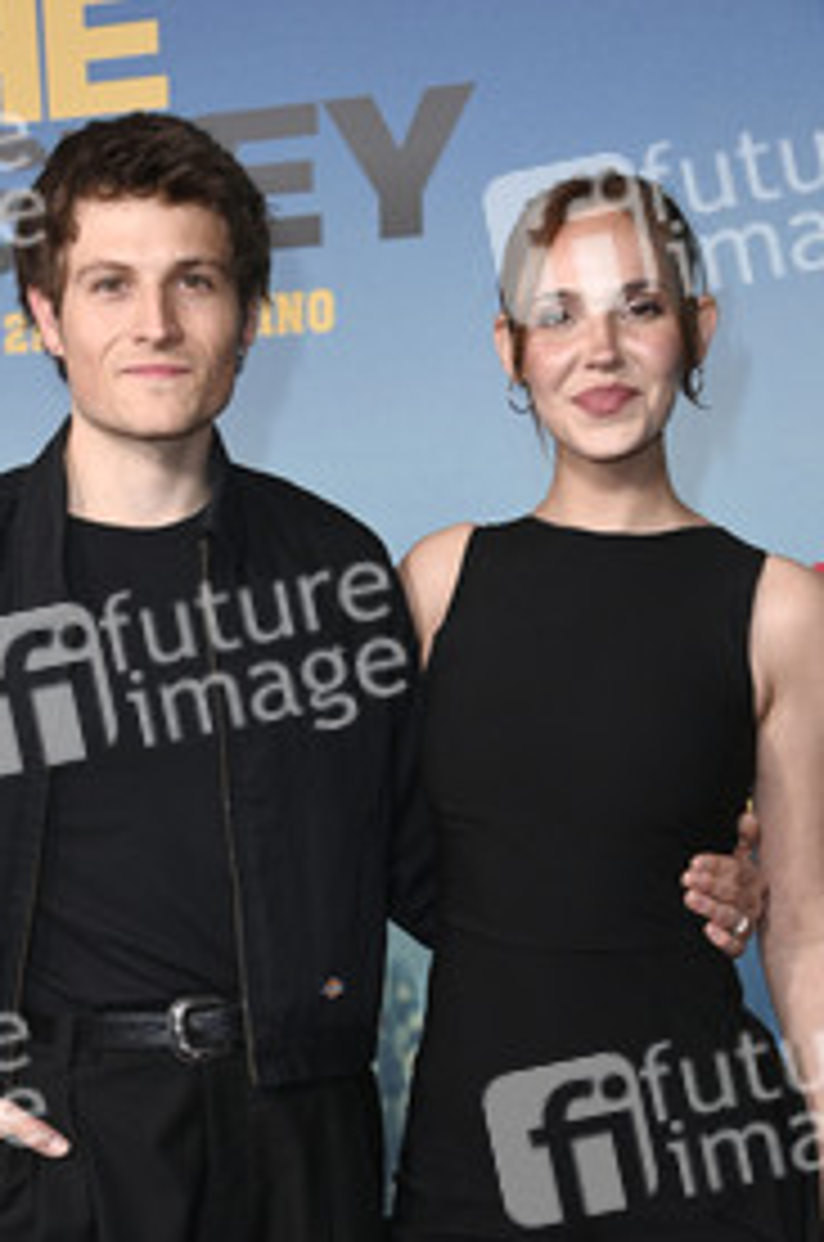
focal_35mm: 90
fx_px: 3101
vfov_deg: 22.5
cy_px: 896
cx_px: 306
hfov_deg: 15.1
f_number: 5.6
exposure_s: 1/200
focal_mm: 62
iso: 1250
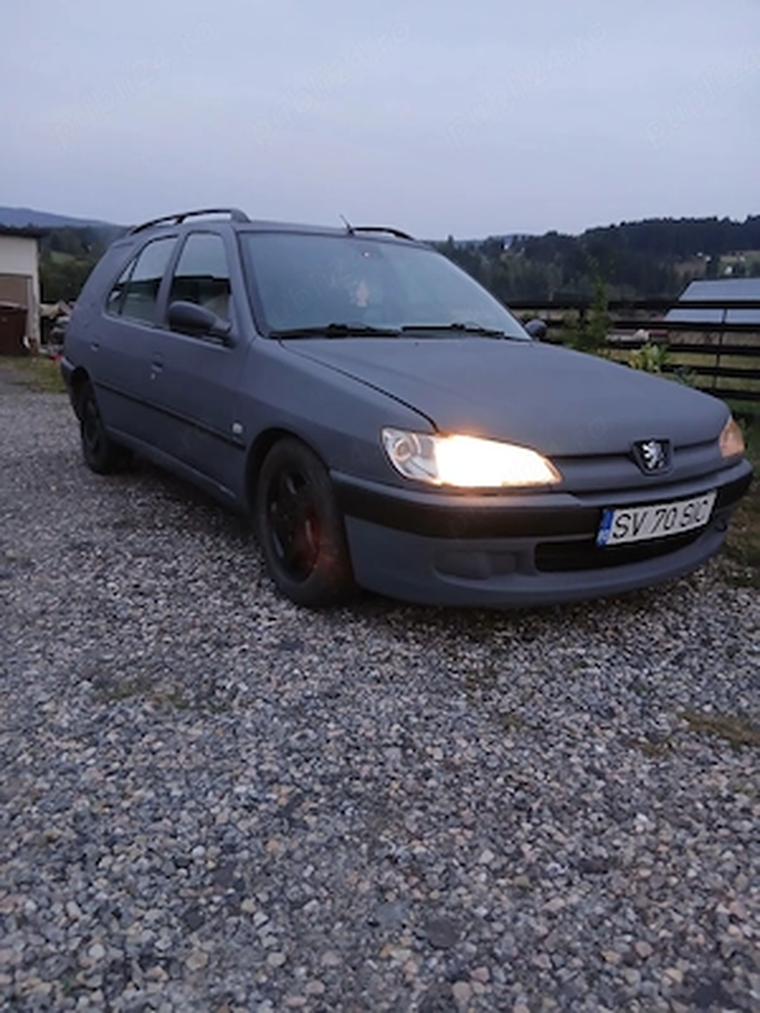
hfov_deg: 53.1
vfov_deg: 67.3
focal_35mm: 26
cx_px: 380
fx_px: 761
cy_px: 506
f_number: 1.8
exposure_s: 1/25.1
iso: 400
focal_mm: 3.98
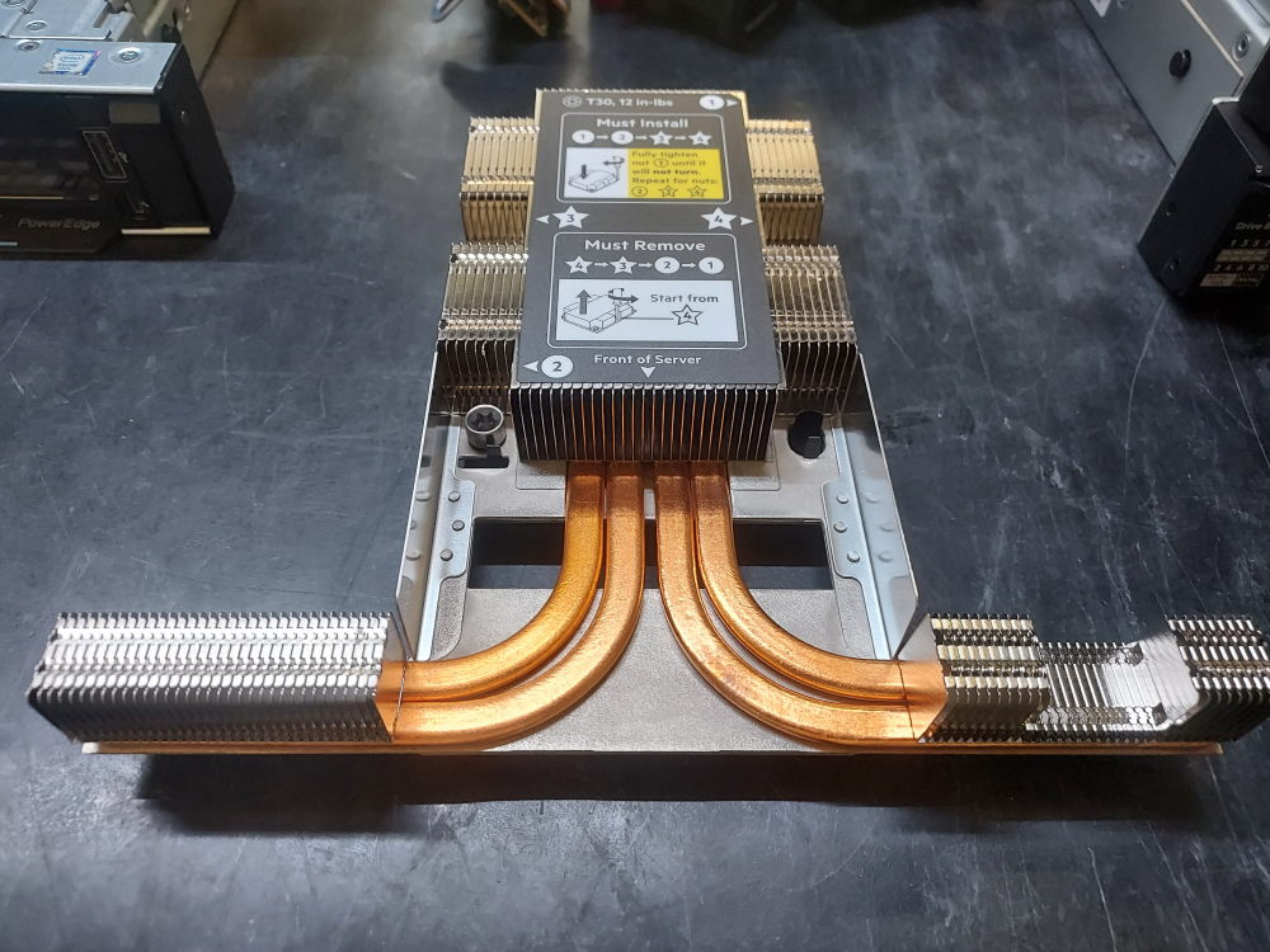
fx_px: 881
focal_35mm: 24
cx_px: 635
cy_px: 476
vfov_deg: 56.8
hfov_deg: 71.6
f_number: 1.8
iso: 200
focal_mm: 4.6
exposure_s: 1/50
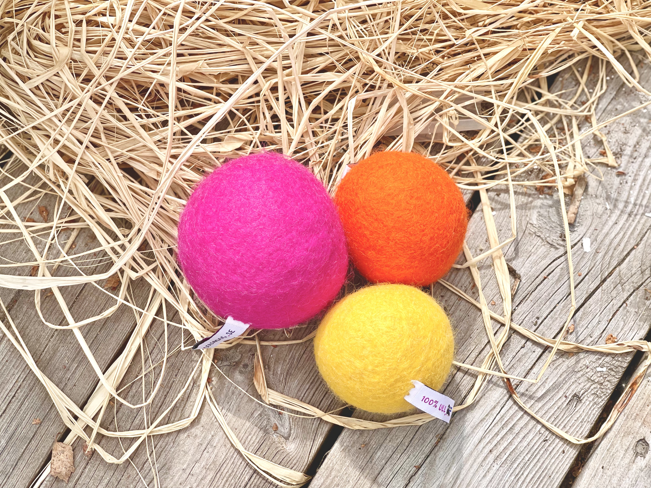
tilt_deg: -75.8
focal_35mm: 64
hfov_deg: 30.3
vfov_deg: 22.9
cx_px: 326
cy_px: 244
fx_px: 1204
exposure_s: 1/995
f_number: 2.2
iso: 32
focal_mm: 7.5
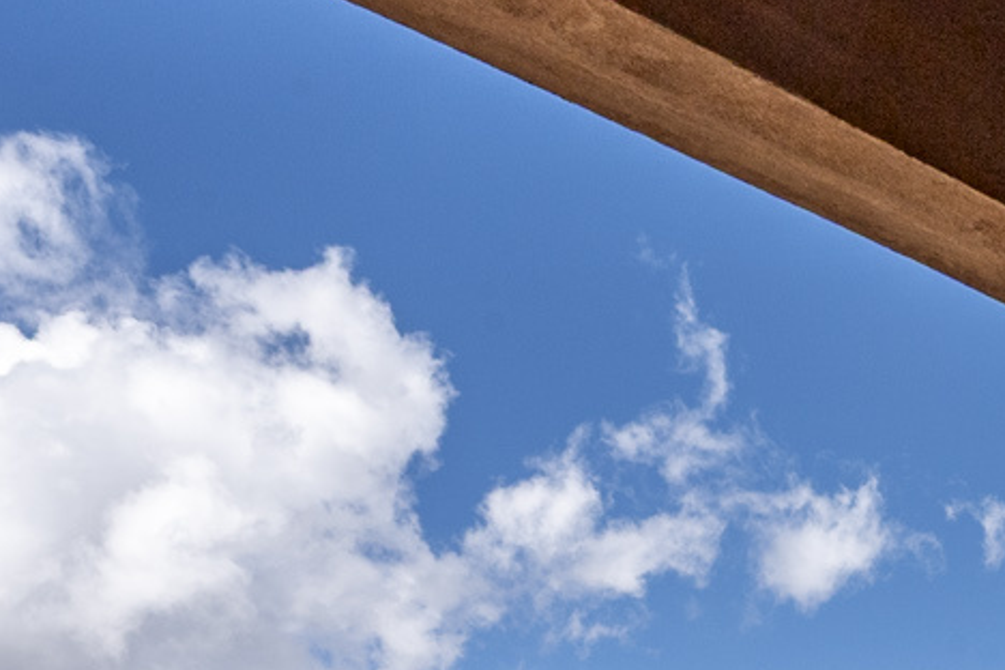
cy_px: 1061
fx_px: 1731
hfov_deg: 27.4
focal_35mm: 62
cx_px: 1288
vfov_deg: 18.8
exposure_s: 1/250
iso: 320
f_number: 14
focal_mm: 14.5
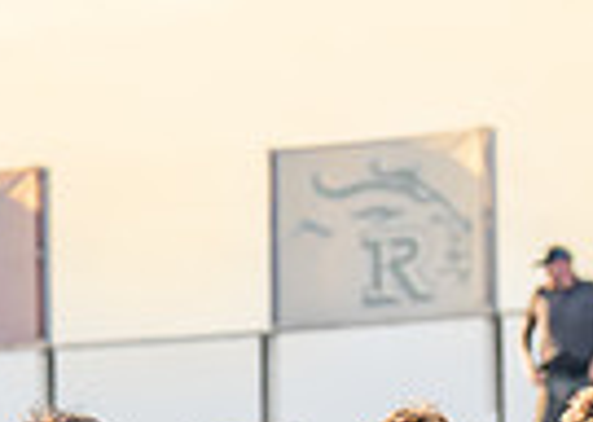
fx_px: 8391
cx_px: 602
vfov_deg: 2.9
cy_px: 749
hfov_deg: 4.0
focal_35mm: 499
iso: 320
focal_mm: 96
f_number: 2.8
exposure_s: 1/2000
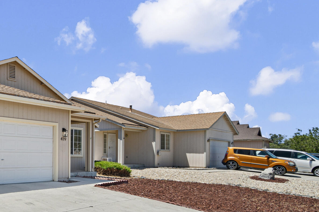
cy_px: 160
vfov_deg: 38.9
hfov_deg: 49.9
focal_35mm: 33
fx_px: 292
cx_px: 23
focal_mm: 10
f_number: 8
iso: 100
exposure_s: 1/50
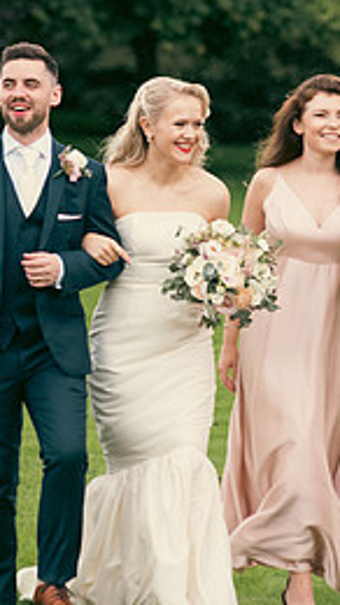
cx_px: 126
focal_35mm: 362
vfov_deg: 6.0
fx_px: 5809
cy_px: 204
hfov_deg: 3.4
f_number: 3.5
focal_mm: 155
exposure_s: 1/320
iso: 250
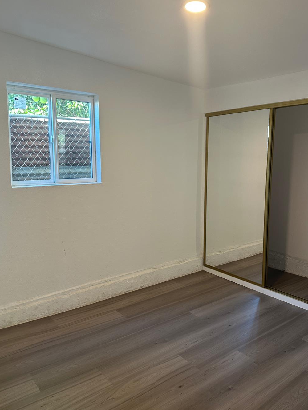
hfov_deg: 51.3
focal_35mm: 27
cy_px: 196
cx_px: 160
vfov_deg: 65.3
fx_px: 320
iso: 200
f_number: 1.78
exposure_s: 1/60
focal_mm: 6.86
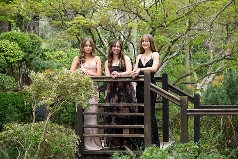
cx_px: 119
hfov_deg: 24.2
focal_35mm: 84
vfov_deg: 16.3
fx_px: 555
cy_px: 80
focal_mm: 84
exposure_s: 1/640
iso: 1250
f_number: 6.3
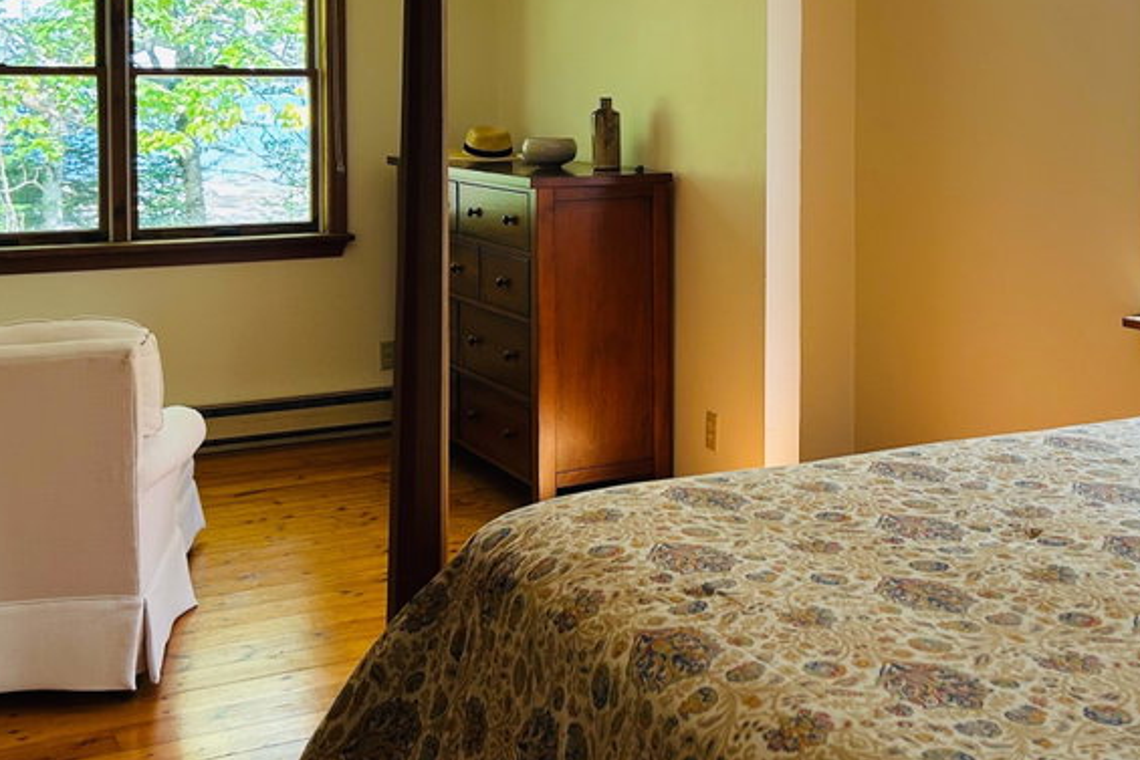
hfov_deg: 40.0
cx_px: 734
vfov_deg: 26.9
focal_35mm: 49
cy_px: 133
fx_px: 1552
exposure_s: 1/121
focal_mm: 5.7
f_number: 1.5
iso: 80
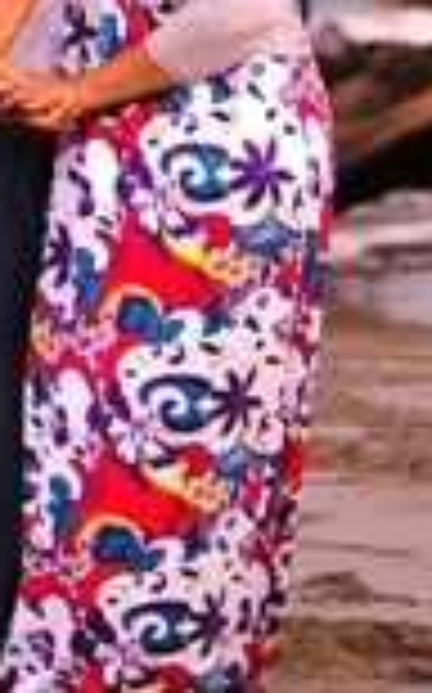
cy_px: -608
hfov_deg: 5.5
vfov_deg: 8.4
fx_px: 4511
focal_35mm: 239
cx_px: 160
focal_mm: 50
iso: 125
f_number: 1.8
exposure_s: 1/640
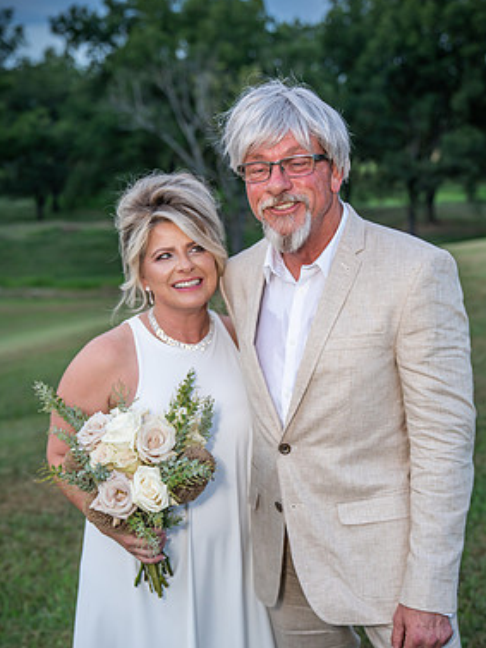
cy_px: 375
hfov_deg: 30.9
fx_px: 879
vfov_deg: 40.3
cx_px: 252
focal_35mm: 47
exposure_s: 1/125
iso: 400
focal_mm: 41
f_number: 2.8
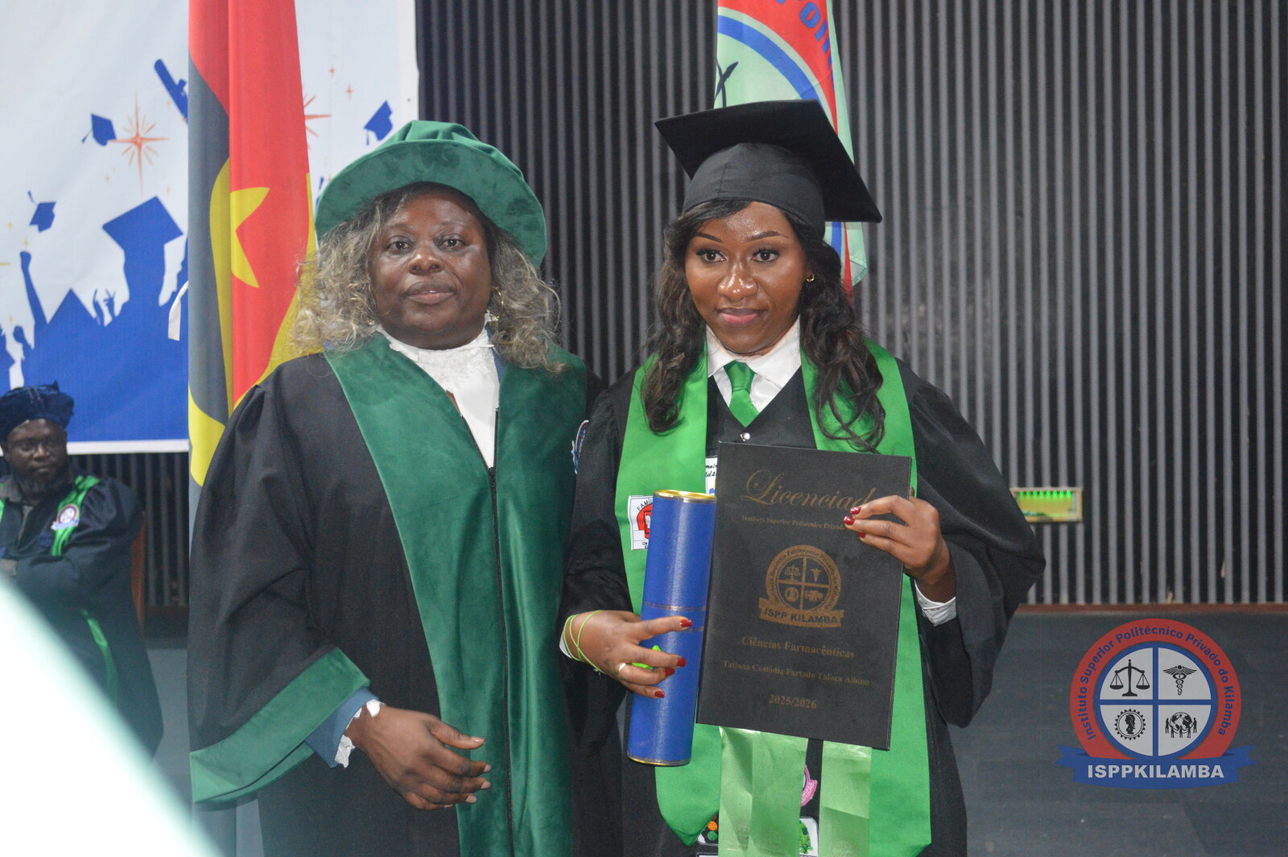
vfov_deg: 23.7
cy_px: 428
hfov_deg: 35.1
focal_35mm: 57
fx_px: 2038
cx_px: 644
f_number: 5
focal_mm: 38
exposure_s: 1/60
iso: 2200
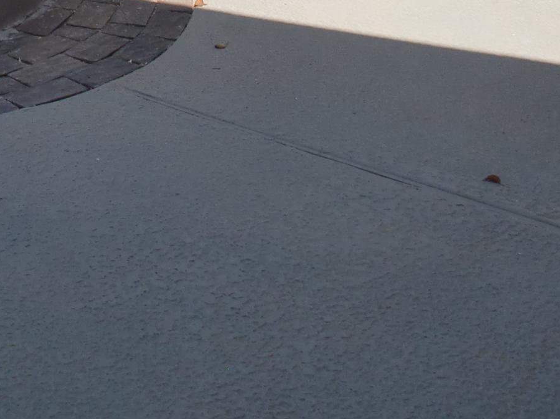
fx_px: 1714
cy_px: -168
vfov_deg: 13.3
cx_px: -39
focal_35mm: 106
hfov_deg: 18.0
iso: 64
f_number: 7.9
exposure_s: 1/200
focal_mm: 6.3
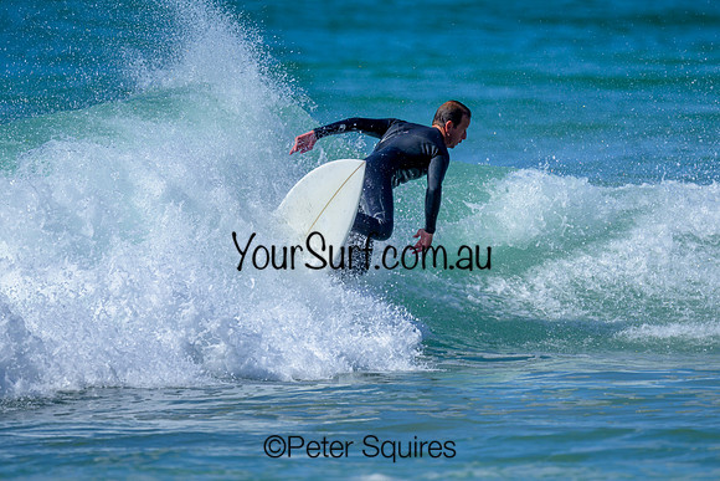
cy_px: 190
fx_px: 19588
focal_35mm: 979
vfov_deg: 1.4
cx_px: 380
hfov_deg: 2.1
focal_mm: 800
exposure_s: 1/2000
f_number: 6.3
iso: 280
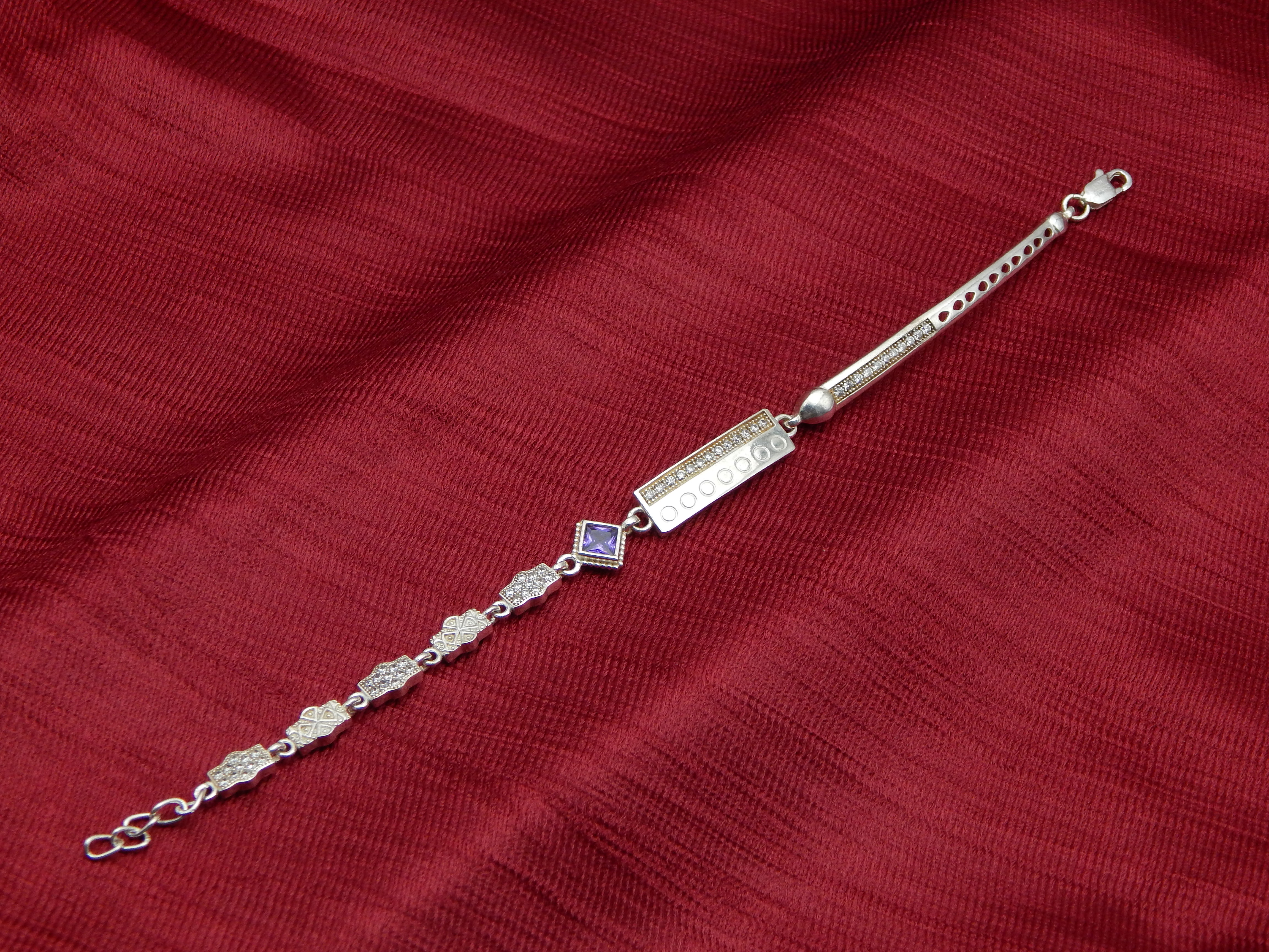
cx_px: 634
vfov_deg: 19.6
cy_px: 476
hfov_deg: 26.0
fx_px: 2749
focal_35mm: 75
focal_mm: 13.5
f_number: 4.2
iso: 250
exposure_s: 1/250
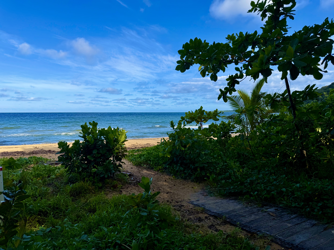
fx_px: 232
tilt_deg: -3.7
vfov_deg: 56.8
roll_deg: +0.6
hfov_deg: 71.6
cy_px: 125
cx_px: 167
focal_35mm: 24
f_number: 1.78
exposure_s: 1/3953
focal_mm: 6.76
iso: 80
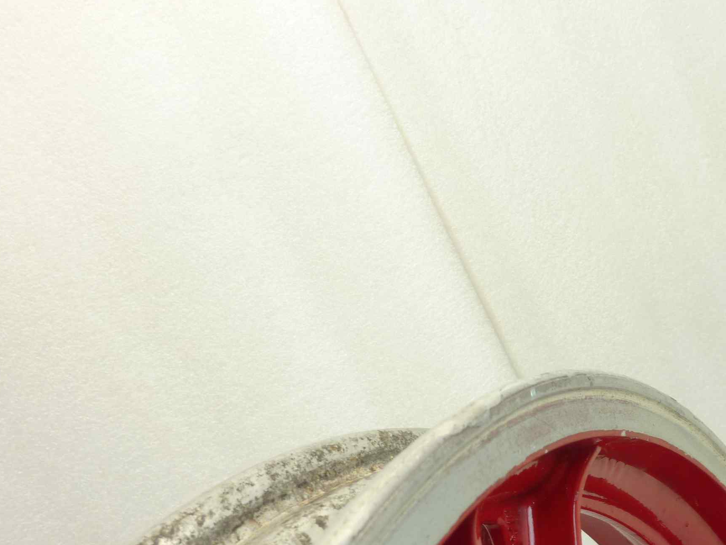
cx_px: 457
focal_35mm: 37
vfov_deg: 38.5
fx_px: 776
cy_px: 326
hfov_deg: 49.6
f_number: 3.3
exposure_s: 1/25
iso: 80
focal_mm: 4.1
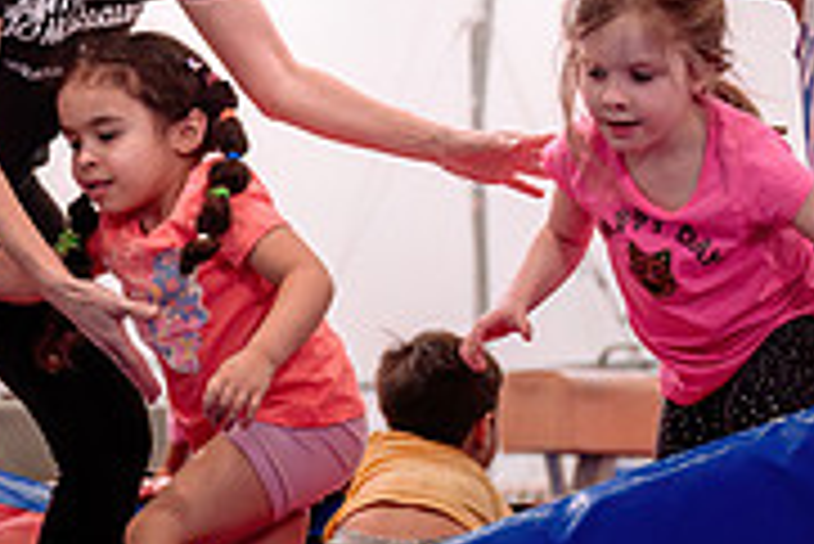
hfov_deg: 13.7
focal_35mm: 149
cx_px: 202
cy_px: 318
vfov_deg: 9.2
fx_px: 3372
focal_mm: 43
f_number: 2.8
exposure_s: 1/400
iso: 1600
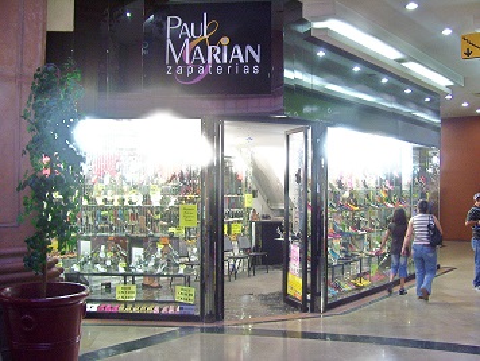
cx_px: 240
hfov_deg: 51.3
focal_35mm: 36
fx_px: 500
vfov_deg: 39.7
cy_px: 180
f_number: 2.7
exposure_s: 1/20
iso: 160
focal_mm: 6
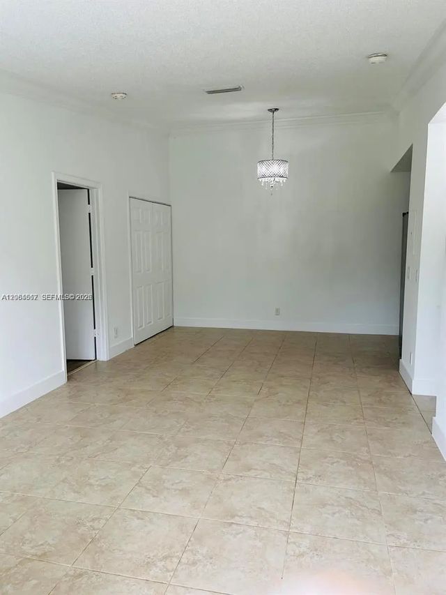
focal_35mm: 26
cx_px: 223
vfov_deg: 67.3
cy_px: 298
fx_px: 447
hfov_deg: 53.1
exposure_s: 1/120
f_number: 1.6
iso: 64
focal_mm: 5.1
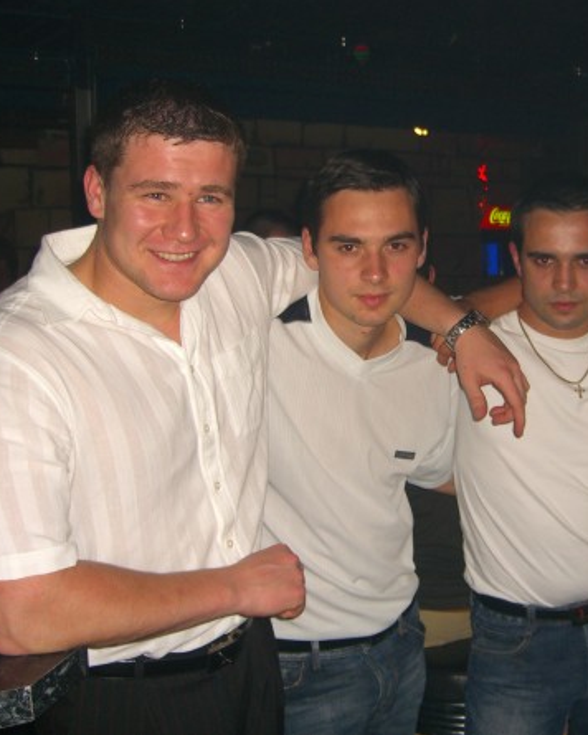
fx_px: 1088
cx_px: 418
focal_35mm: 50
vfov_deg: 37.3
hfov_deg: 29.9
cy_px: 365
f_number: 2.8
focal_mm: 7.9
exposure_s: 1/60
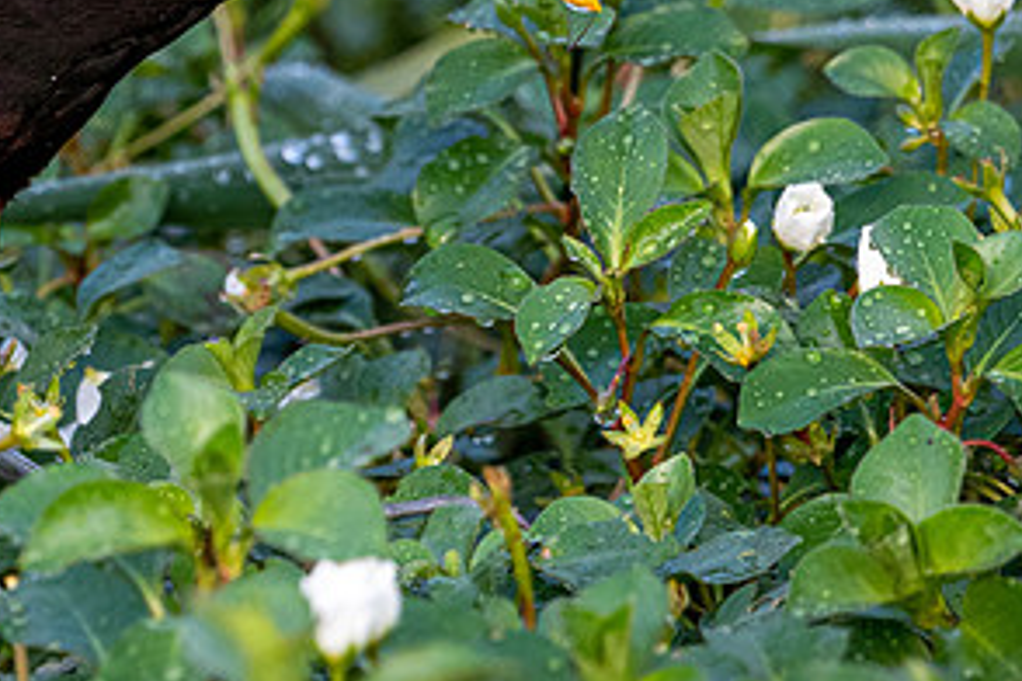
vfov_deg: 1.0
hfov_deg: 1.5
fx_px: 39826
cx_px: -72
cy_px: -19
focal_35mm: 1403
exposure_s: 1/400
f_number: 7.1
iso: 900
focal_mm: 390
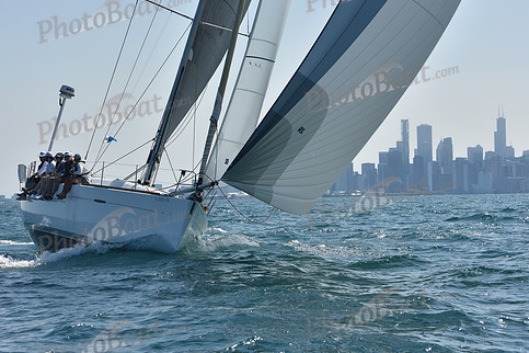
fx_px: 1587
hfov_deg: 18.9
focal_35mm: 108
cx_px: 249
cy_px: 157
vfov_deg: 12.7
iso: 250
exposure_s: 1/1600
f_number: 8
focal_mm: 90
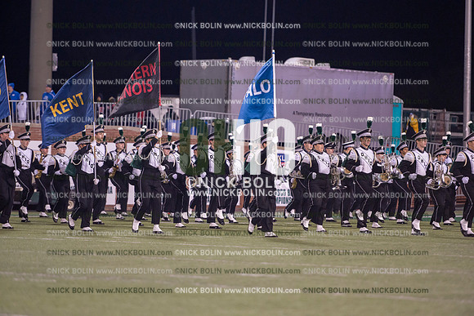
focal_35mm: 200
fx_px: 2634
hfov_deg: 10.3
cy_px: 158
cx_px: 237
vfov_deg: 6.9
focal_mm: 200
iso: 2500
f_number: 2.8
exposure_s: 1/1250
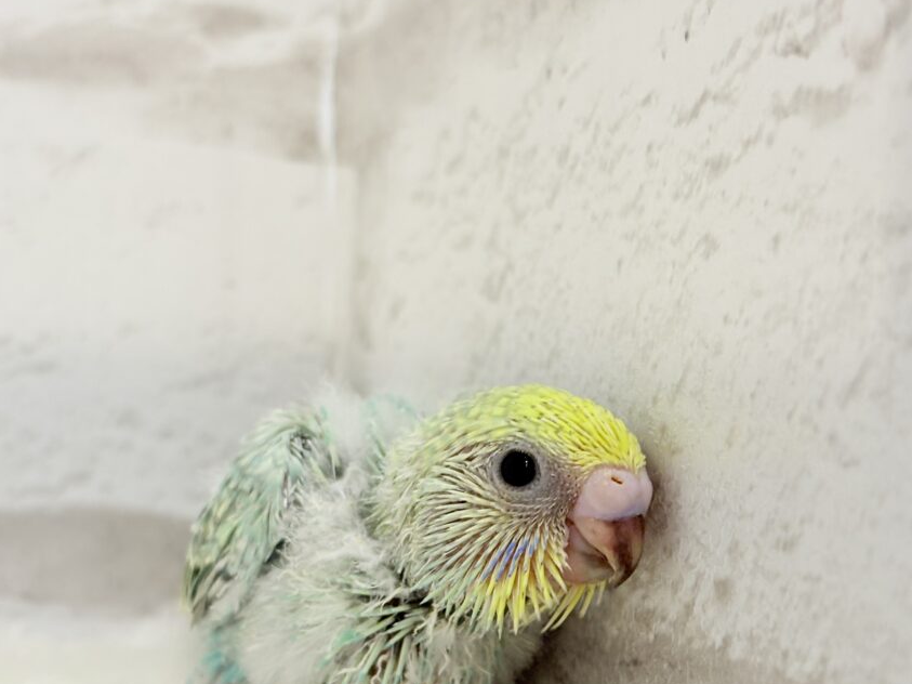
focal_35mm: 74
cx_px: 472
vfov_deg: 19.8
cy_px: 476
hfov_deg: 26.3
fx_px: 1949
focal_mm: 5.96
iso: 80
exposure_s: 1/100
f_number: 1.6
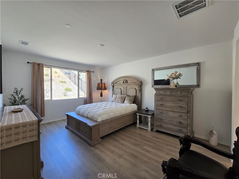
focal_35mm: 13
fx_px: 90
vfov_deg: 89.9
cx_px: 120
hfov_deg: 106.2
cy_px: 90
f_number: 2.2
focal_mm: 2.2
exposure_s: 1/60
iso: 64
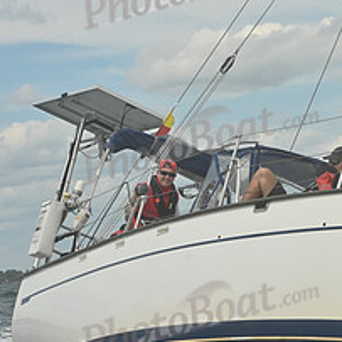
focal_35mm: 170
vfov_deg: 10.3
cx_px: 408
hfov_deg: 10.1
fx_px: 1900
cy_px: 205
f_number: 11
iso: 320
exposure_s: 1/1250
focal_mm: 70
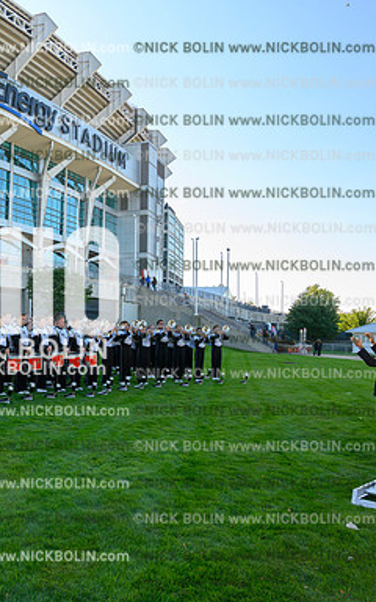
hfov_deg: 32.0
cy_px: 302
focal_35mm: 37
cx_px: 8
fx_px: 607
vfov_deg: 52.7
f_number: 8
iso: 800
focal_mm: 24
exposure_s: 1/640
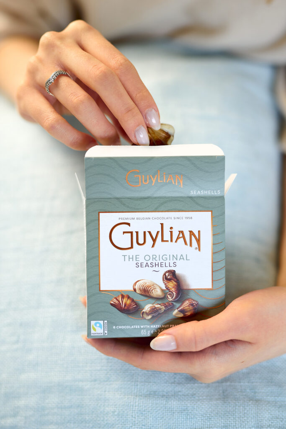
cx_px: 143
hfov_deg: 27.0
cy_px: 214
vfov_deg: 39.6
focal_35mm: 50
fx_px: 596
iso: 200
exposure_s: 1/250
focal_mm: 50
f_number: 2
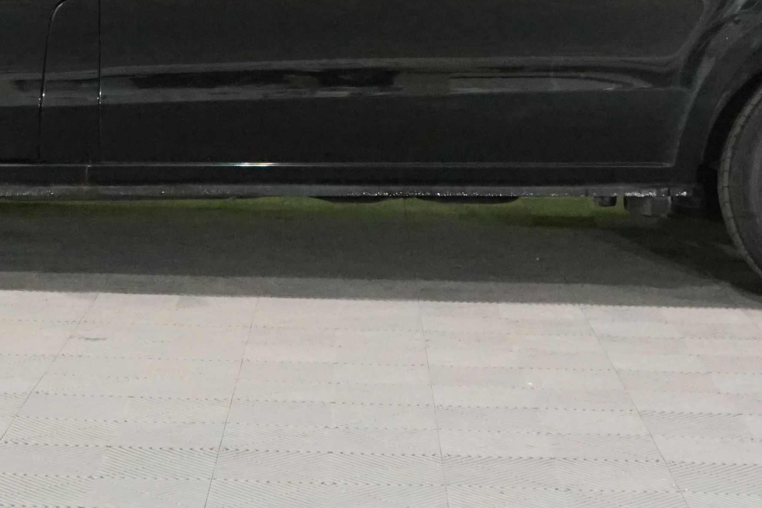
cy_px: -208
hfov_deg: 19.4
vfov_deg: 12.5
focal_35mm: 105
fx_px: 2223
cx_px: 281
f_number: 6.3
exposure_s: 1/125
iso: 6400
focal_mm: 31
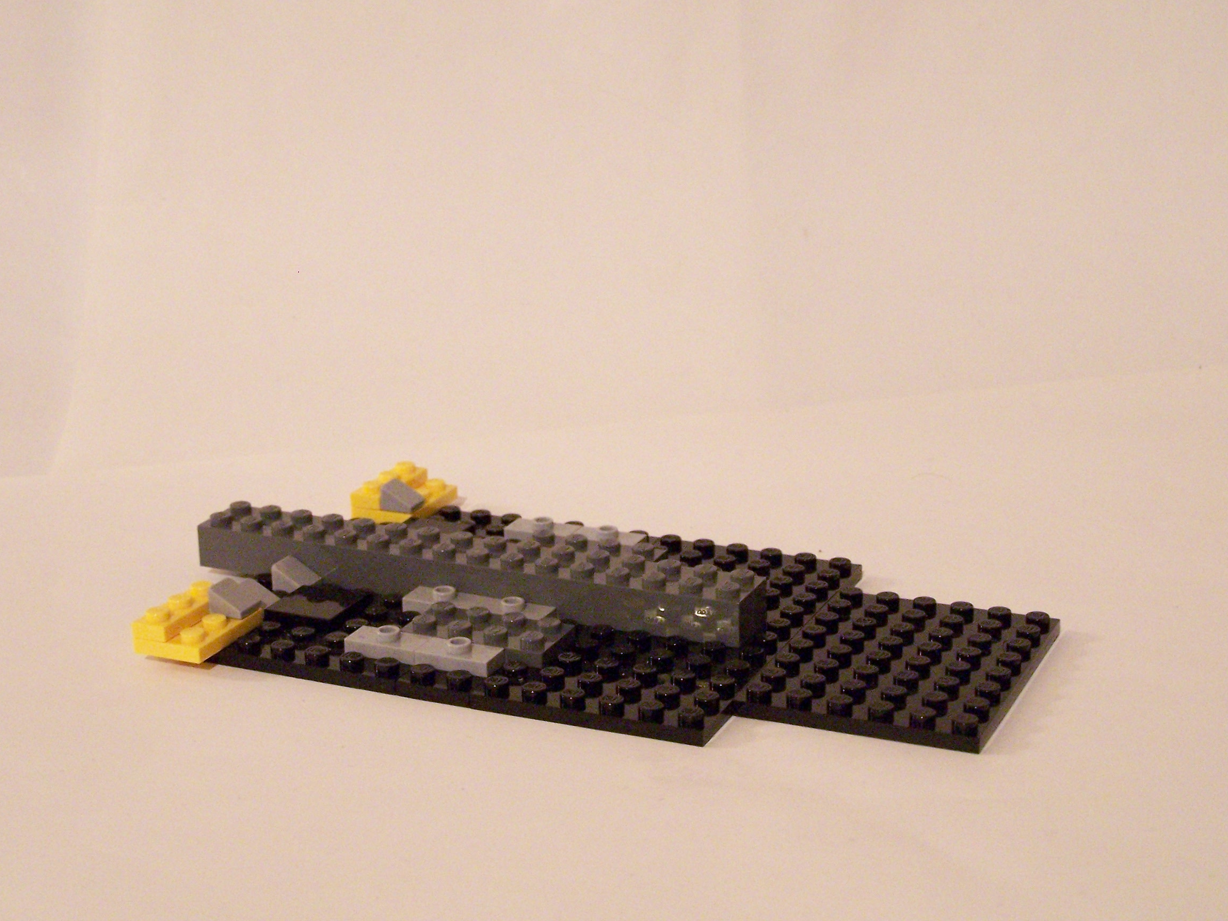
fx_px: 2341
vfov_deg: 22.3
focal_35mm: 66
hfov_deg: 29.4
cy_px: 455
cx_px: 613
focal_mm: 9.8
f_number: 3.1
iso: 400
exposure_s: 1/8
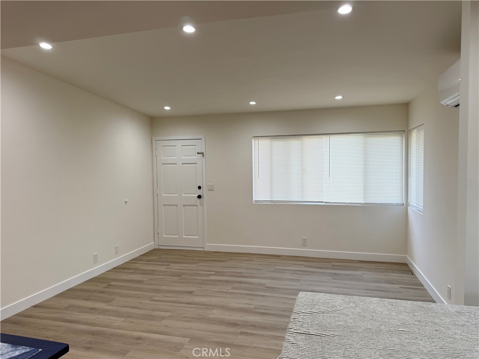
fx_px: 332
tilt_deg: -2.3
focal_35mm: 24
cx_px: 240
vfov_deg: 56.8
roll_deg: +0.8
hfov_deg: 71.6
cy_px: 180
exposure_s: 1/129
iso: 80
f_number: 1.78
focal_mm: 6.76
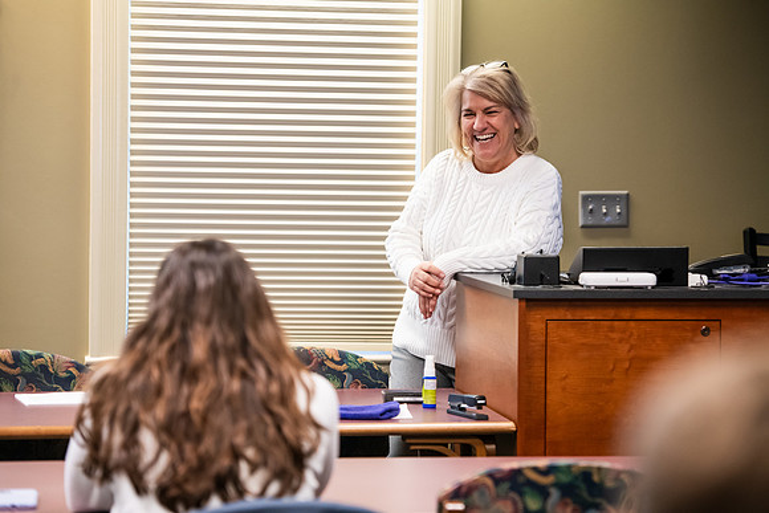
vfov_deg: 11.4
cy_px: 256
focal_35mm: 120
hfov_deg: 17.1
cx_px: 384
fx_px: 2564
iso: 1600
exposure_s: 1/100
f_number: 3.5
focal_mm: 120
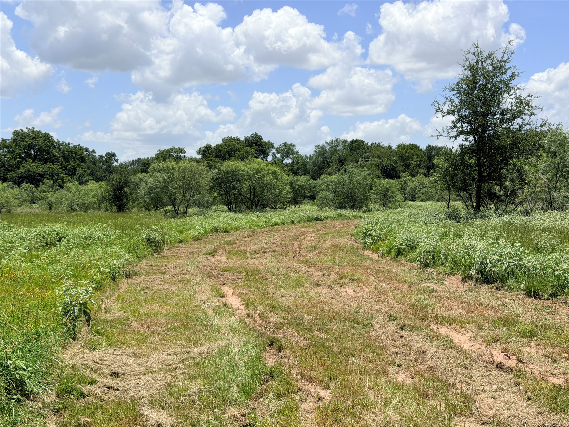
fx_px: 789
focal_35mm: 48
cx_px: 284
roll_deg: +0.4
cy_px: 214
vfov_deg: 30.3
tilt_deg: -1.9
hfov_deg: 39.7
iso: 64
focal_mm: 6.76
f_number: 1.78
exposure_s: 1/7143
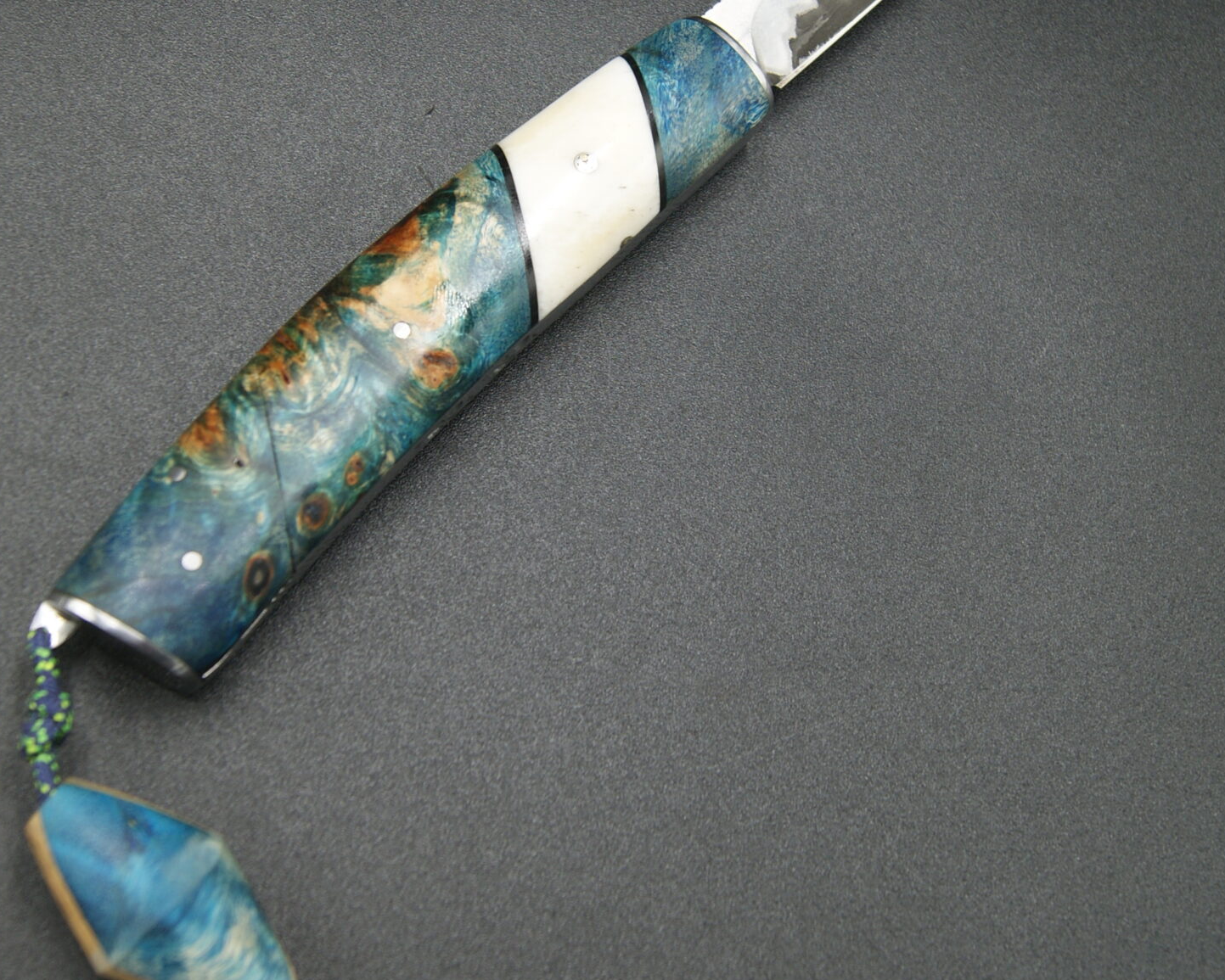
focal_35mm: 55
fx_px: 1994
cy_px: 339
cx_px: 607
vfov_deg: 27.5
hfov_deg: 34.1
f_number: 5.6
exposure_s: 1/40
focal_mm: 22
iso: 100
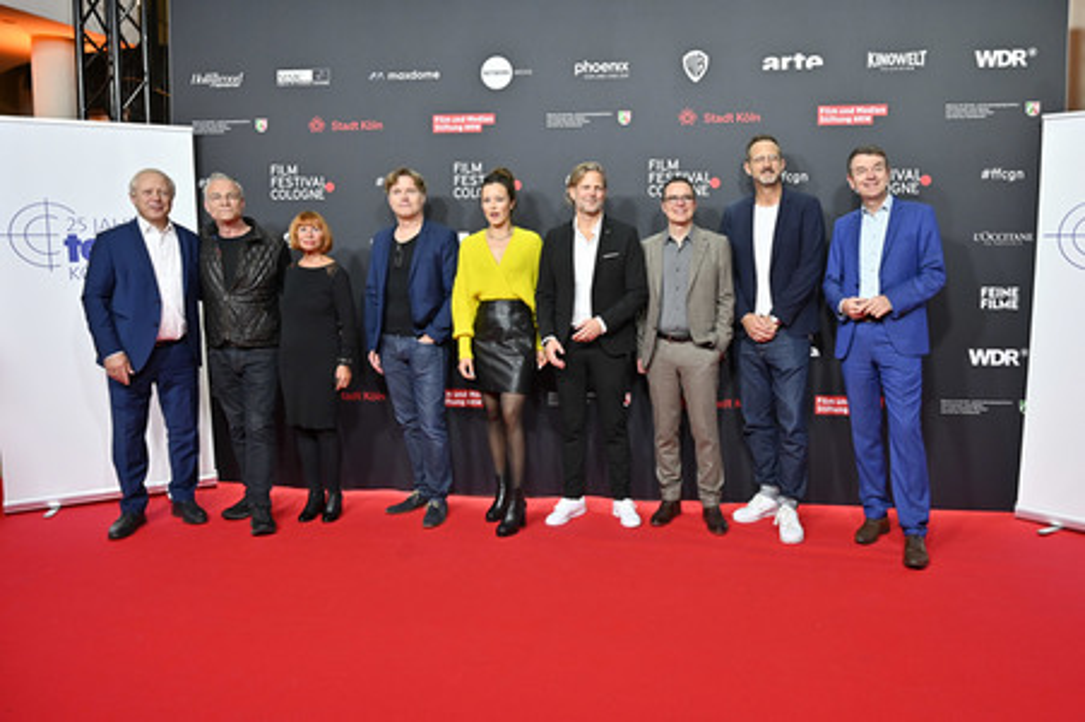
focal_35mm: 24
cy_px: 361
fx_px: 723
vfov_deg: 53.1
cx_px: 542
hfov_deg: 73.8
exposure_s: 1/200
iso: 1250
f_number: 5
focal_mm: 24
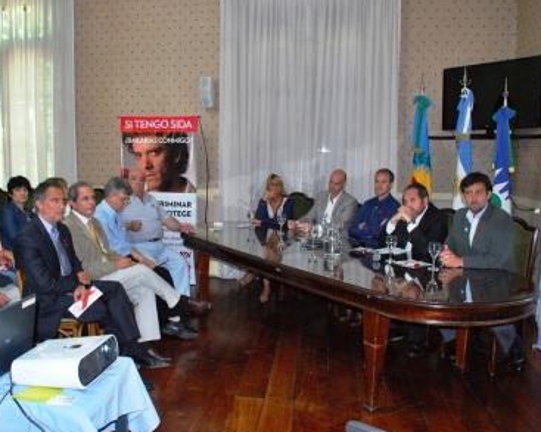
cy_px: 215
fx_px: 496
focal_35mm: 31
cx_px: 226
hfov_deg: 56.9
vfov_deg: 47.1
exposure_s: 1/60
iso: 800
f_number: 5
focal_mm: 18
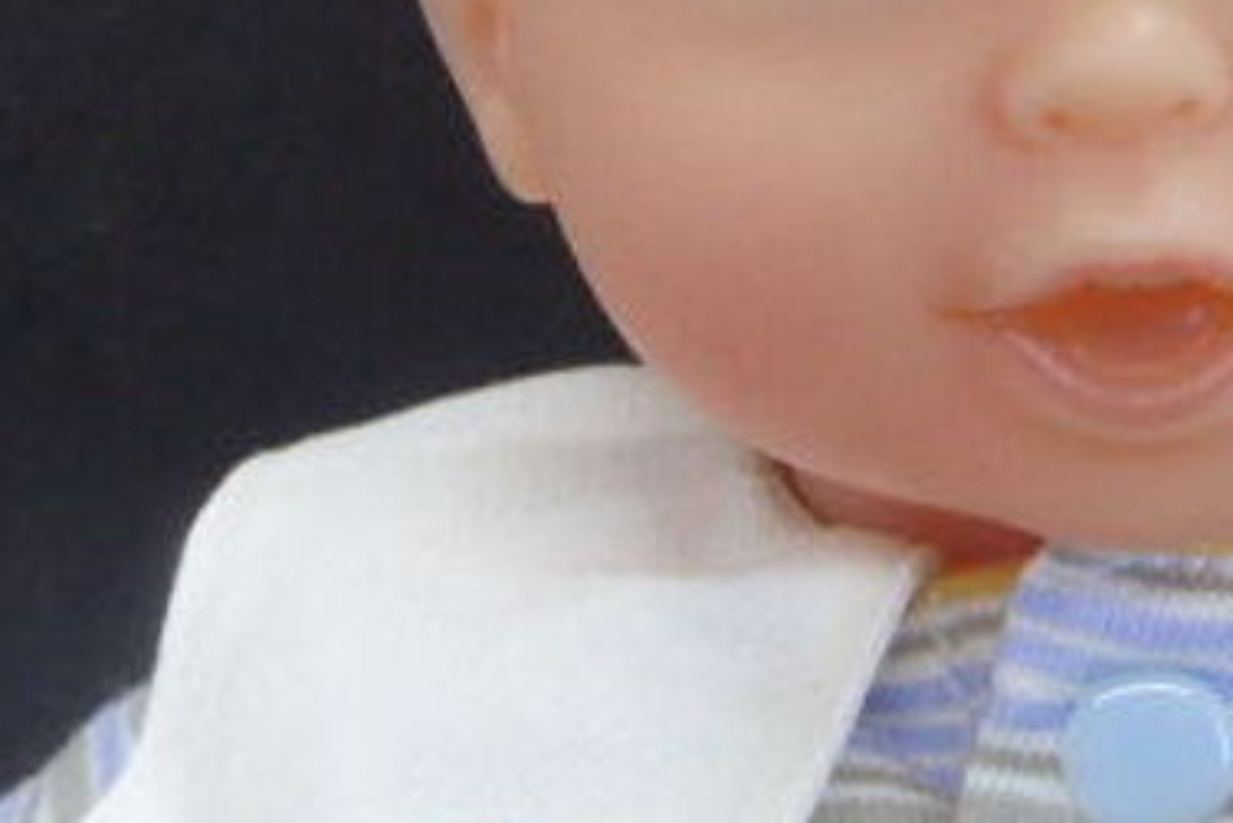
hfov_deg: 16.9
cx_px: 1141
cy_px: 59
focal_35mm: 119
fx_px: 4077
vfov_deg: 11.4
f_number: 3.9
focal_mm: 7.4
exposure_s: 1/60
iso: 320
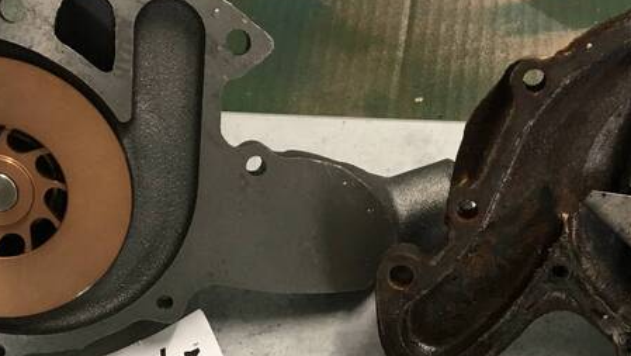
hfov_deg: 36.5
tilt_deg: -55.1
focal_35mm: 57
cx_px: 372
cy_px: 369
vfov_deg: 20.3
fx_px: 954
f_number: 2.2
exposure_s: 1/30
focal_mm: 4.15
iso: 80
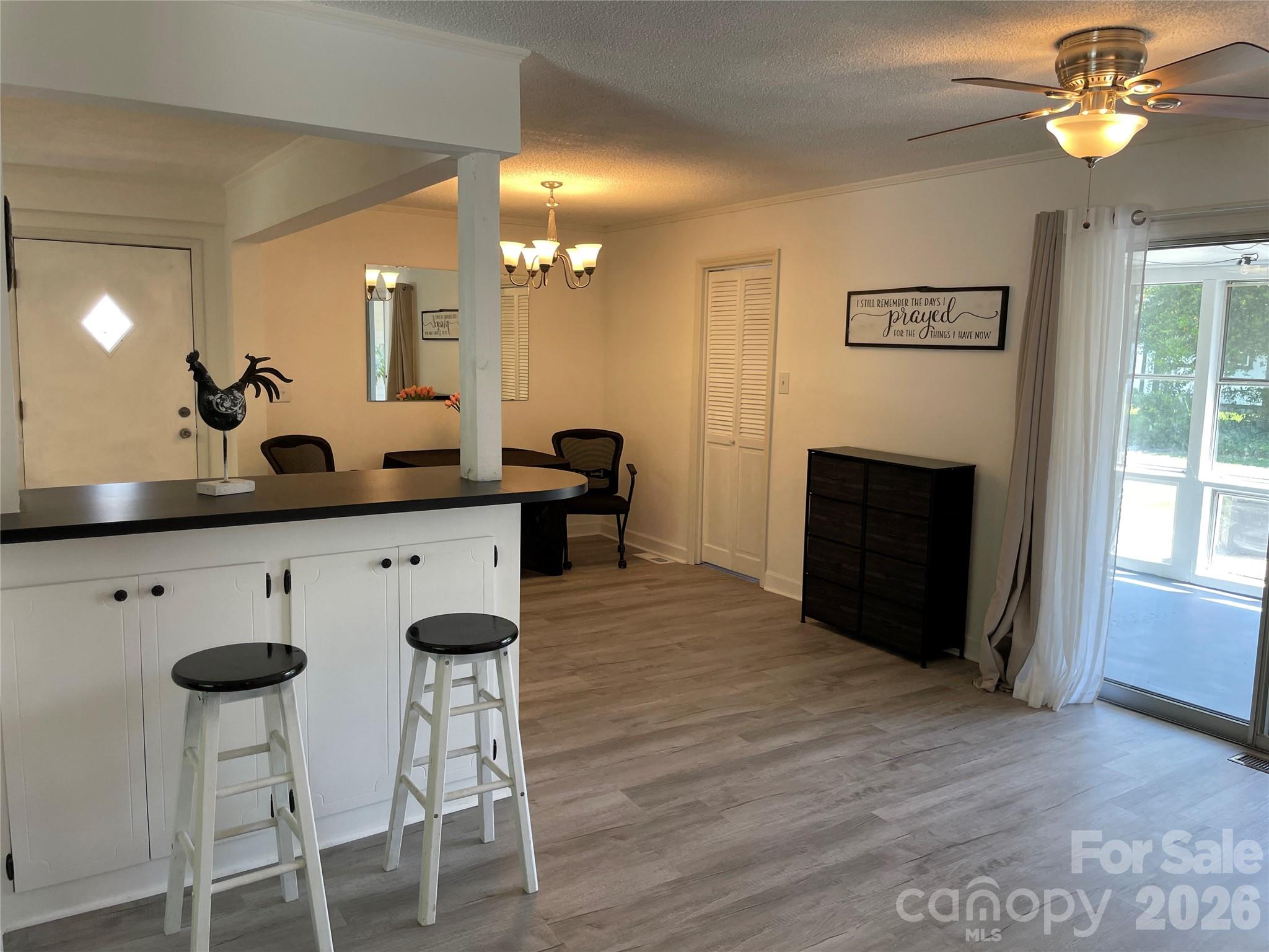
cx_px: 634
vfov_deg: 53.1
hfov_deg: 67.3
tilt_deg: -5.9
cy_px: 476
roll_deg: -0.9
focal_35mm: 26
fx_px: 953
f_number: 1.6
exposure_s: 1/120
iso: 80
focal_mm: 4.2
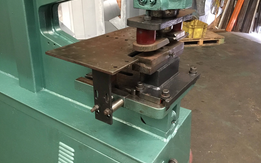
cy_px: 65
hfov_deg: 58.1
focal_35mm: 33
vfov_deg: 38.2
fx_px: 235
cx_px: 131
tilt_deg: -22.0
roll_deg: -0.8
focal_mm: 3.3
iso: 200
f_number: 2.4
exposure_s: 1/20
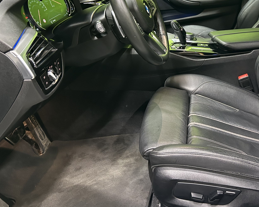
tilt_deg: -22.9
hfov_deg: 43.4
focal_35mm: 41
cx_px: 192
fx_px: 314
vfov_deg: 35.8
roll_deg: +1.8
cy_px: 57
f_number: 1.5
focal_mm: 5.7
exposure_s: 1/49
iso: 400
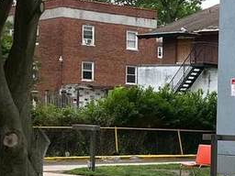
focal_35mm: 130
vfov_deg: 11.2
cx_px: 335
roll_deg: -2.8
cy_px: 201
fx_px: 883
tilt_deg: -4.7
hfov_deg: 14.3
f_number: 1.6
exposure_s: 1/406
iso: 50
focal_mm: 5.1
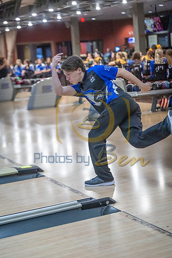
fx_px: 502
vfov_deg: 28.8
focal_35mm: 70
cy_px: 129
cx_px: 86
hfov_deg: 19.5
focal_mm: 70
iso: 4000
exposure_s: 1/1000
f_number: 2.8
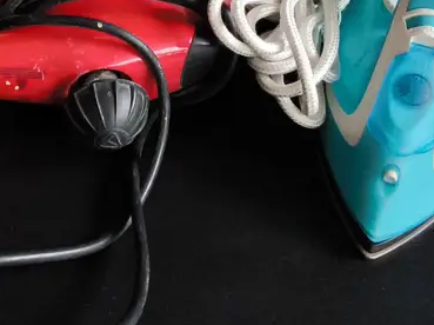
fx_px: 939
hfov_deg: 25.2
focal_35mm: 75
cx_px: 42
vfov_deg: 18.7
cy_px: -44
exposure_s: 1/100
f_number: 2
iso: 200
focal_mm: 2.87
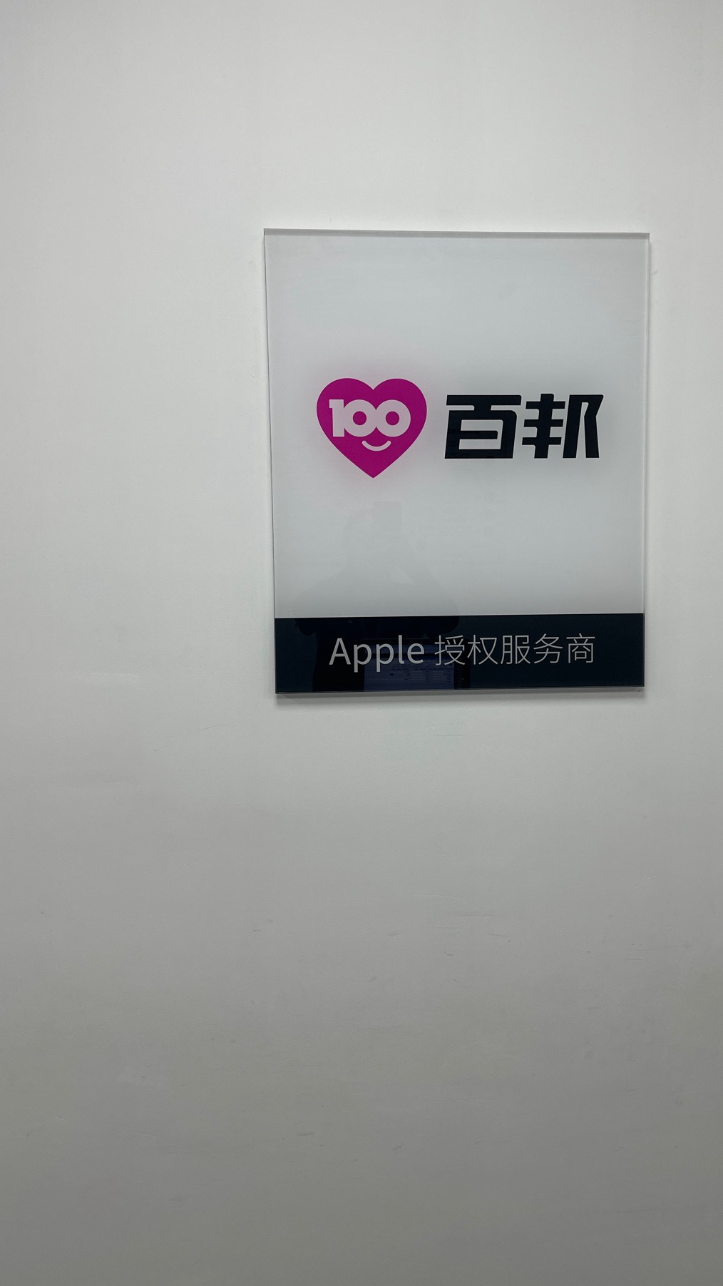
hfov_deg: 39.8
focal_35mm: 29
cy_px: 579
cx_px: 463
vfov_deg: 65.9
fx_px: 989
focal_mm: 6.86
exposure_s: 1/100
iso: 80
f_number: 1.78
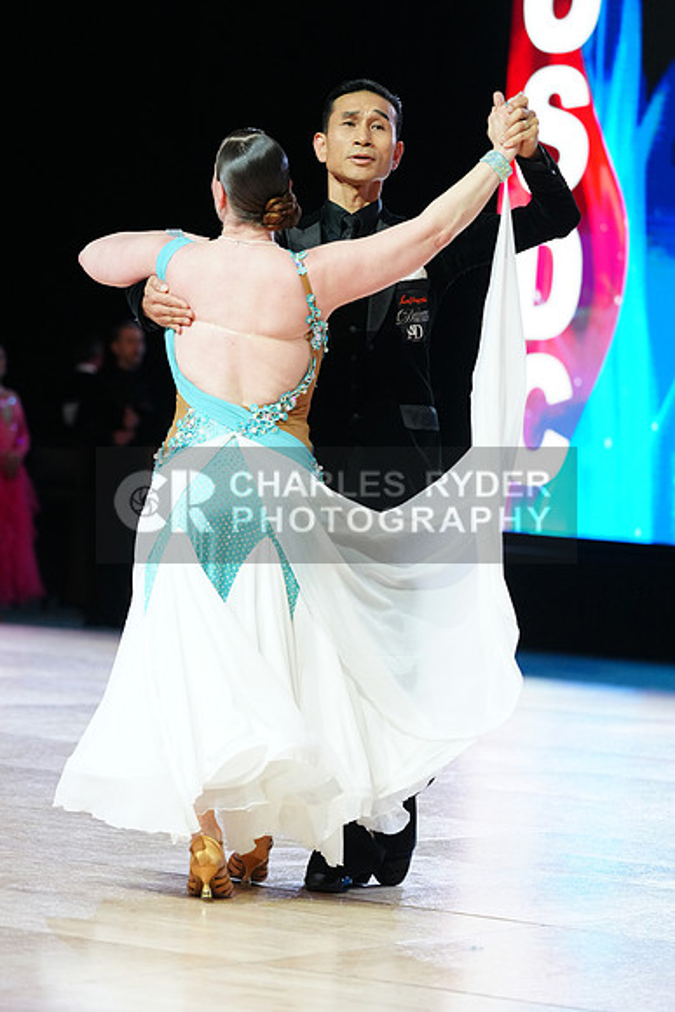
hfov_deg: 9.6
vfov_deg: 14.3
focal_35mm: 143
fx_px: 4019
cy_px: 506
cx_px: 338
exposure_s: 1/320
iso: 2500
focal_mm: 143
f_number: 4
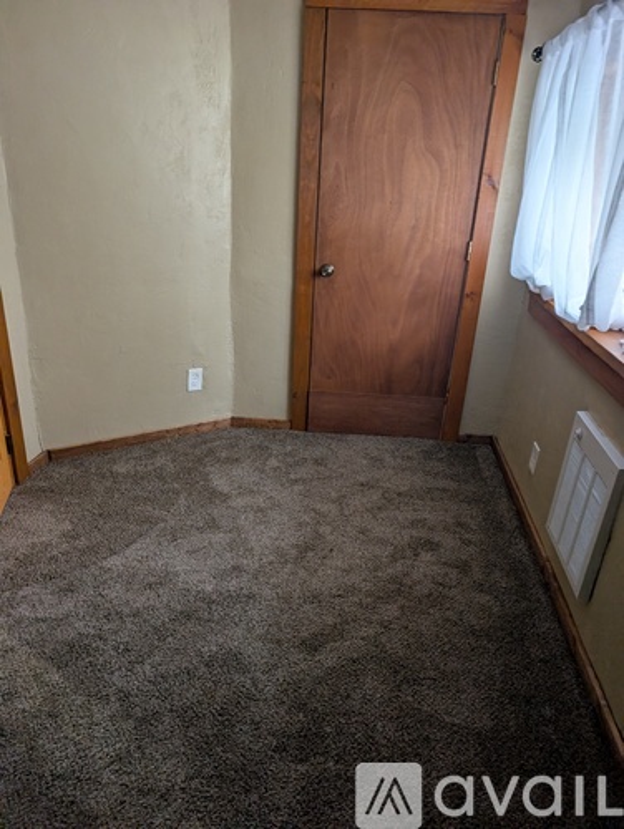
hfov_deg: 56.9
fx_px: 576
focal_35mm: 24
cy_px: 414
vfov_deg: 71.5
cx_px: 312
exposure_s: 1/101
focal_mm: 6.9
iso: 294
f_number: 1.68
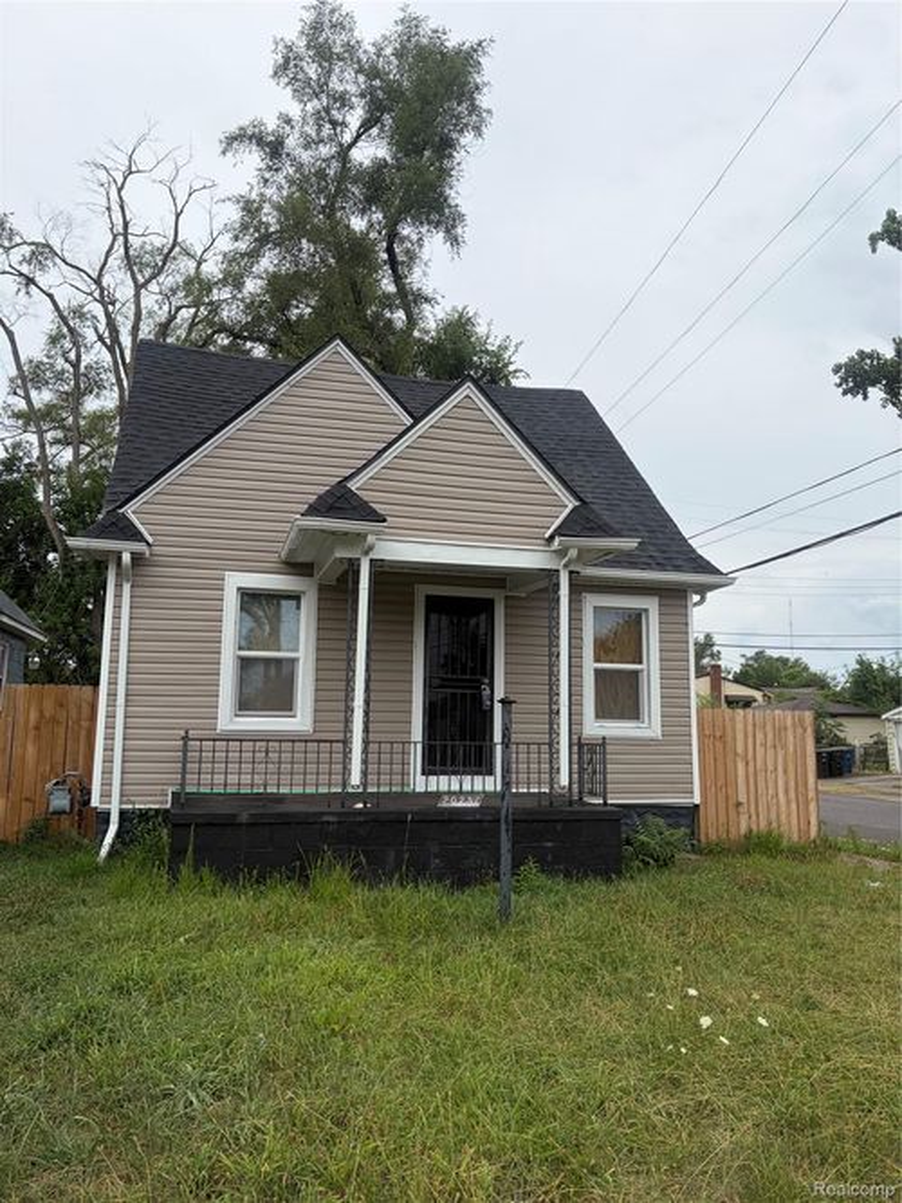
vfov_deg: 67.3
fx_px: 904
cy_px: 602
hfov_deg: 53.0
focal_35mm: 26
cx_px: 451
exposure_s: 1/1311
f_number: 1.6
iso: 50
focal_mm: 5.96
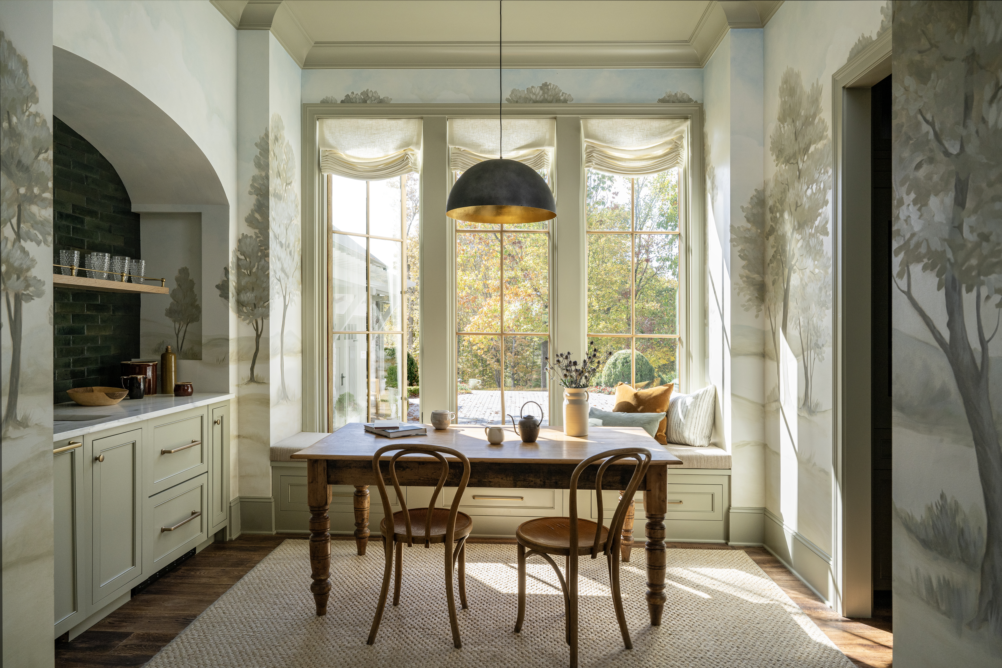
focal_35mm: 24
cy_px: 334
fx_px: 668
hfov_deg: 73.7
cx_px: 501
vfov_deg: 53.1
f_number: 9
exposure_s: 1/80
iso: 250
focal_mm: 24
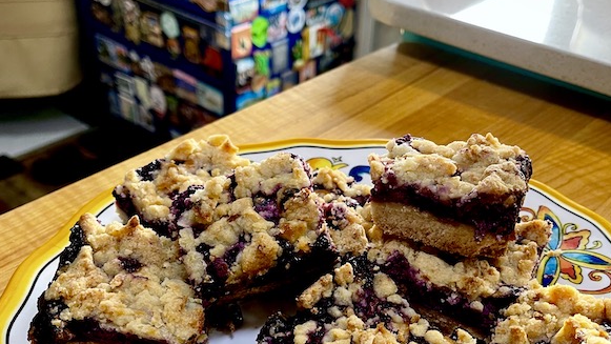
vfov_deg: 30.1
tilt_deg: -38.7
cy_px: 247
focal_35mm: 39
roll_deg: -1.5
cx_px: 299
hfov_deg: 51.6
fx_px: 632
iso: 125
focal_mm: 5.1
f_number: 1.6
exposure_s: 1/60
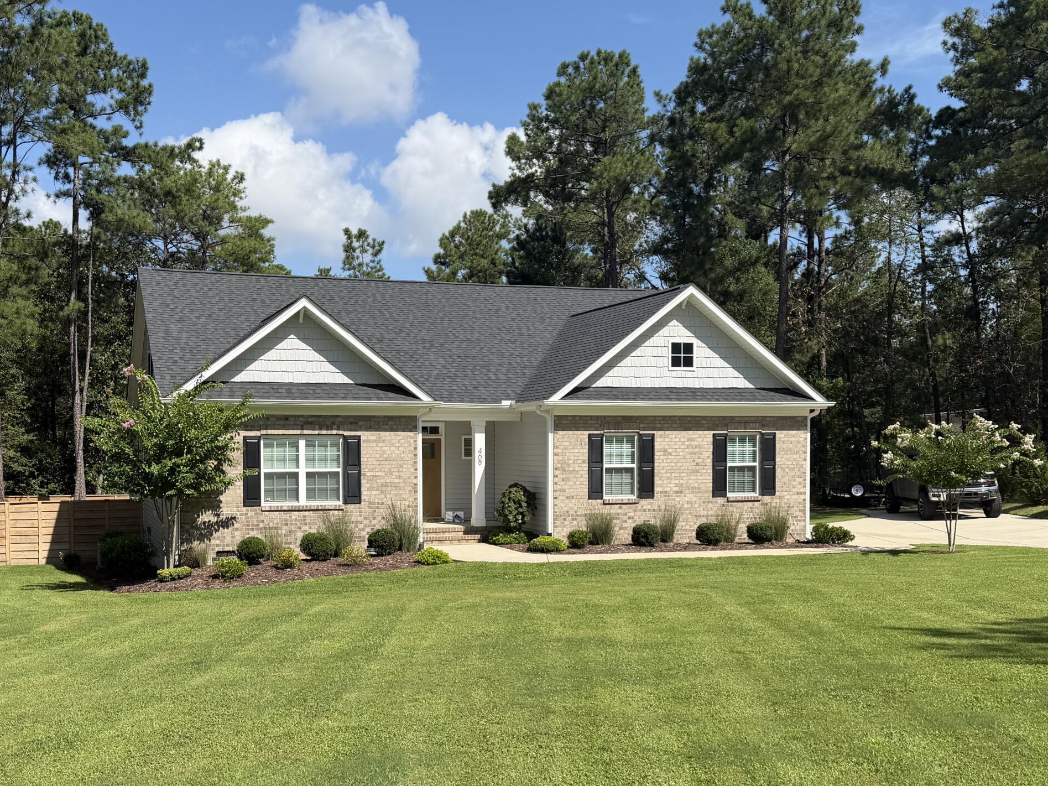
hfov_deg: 48.8
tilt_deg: -1.7
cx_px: 433
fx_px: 1150
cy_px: 483
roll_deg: -0.2
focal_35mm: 38
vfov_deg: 37.5
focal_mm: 6.76
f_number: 1.78
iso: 80
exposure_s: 1/3759
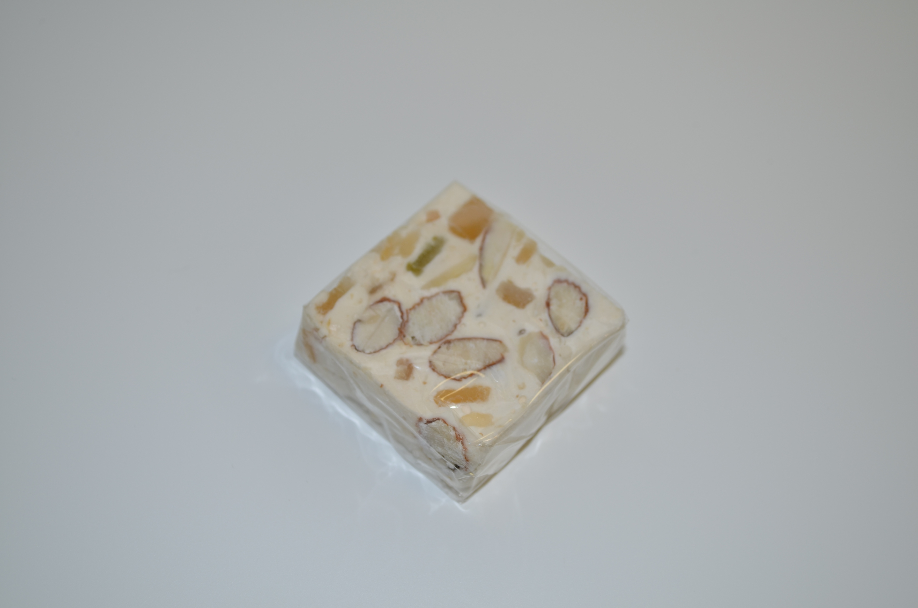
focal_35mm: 52
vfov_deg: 25.6
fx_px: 1336
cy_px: 304
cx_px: 459
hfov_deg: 37.9
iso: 100
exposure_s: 1/60
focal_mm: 35
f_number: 5
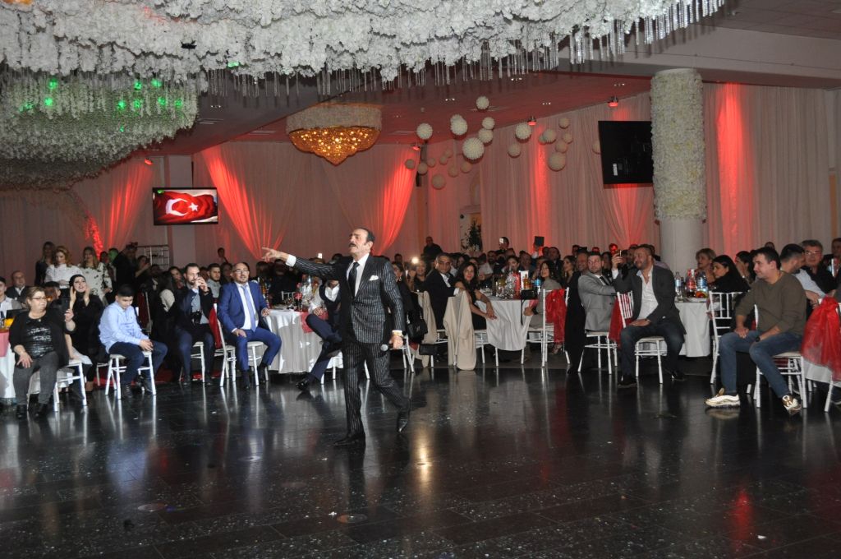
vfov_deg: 34.1
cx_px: 420
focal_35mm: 39
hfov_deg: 49.6
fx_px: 910
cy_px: 280
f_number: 4.2
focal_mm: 26
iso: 800
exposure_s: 1/60
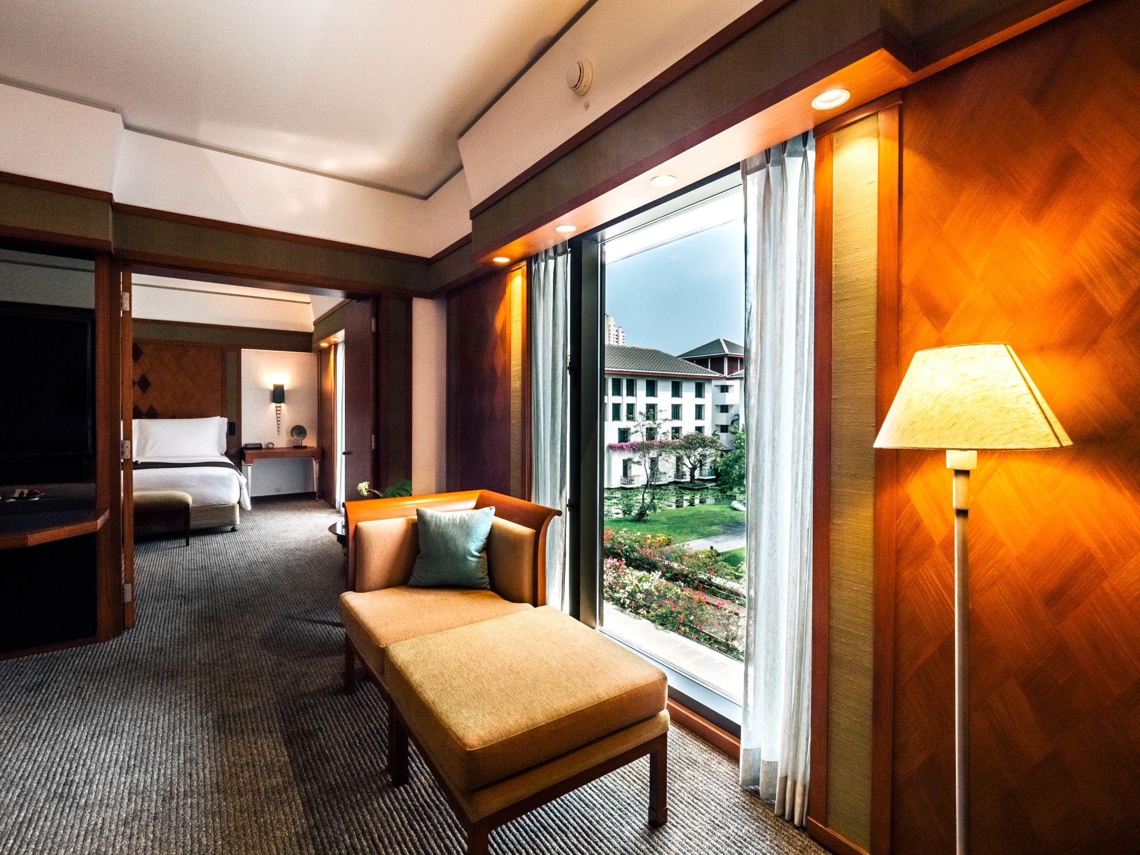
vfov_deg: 78.1
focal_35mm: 16
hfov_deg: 94.5
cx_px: 570
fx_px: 527
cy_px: 428
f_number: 6.3
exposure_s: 1/500
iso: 200
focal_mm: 8
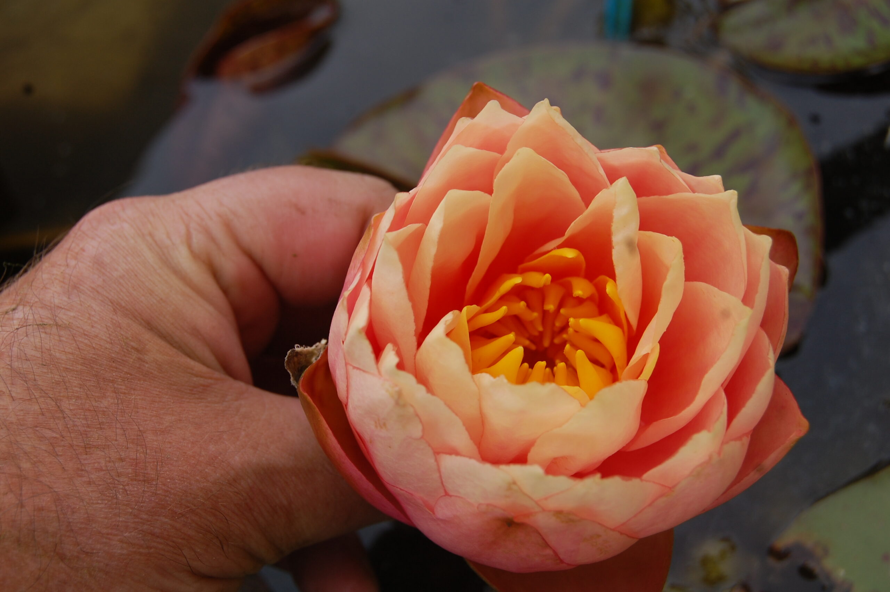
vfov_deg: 23.7
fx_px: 1408
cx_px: 445
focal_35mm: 57
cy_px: 296
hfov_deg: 35.1
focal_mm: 38
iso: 200
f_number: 8
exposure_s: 1/250
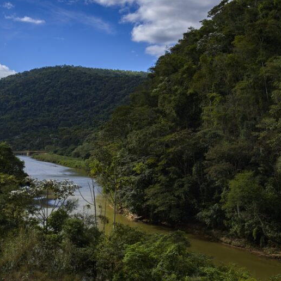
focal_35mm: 45
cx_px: 176
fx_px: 413
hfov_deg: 37.3
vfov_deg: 37.6
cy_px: 141
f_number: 9
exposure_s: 1/250
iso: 100
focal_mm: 35
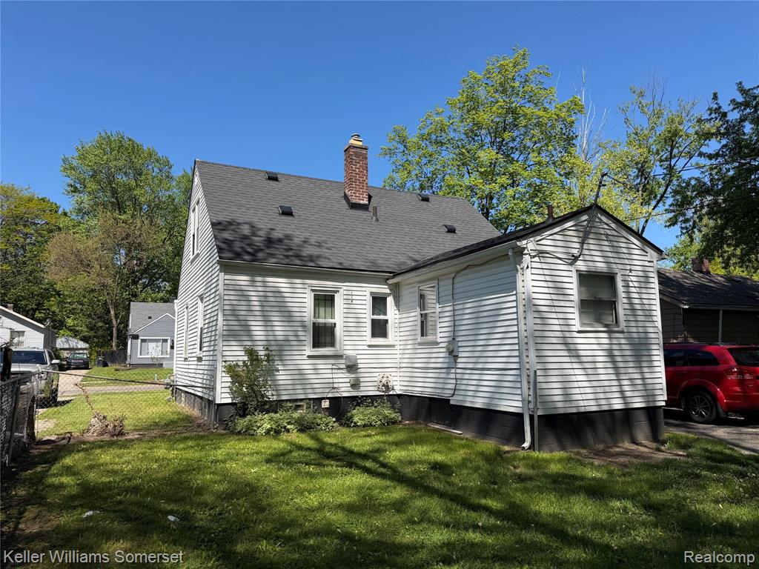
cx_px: 380
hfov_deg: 71.6
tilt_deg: +7.9
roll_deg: +0.8
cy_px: 284
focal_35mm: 24
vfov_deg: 56.8
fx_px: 526
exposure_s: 1/3759
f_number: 1.78
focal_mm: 6.76
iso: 80
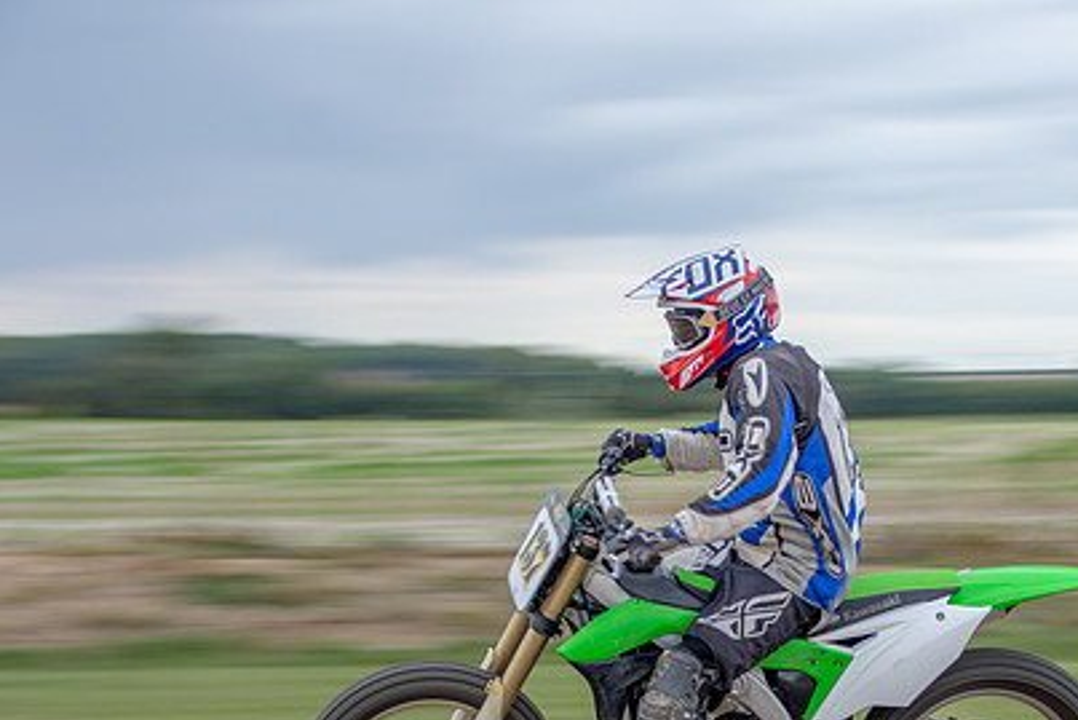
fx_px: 4583
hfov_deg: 13.4
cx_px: 685
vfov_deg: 9.0
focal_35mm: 153
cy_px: 513
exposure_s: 1/100
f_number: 6.3
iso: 160
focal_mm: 66
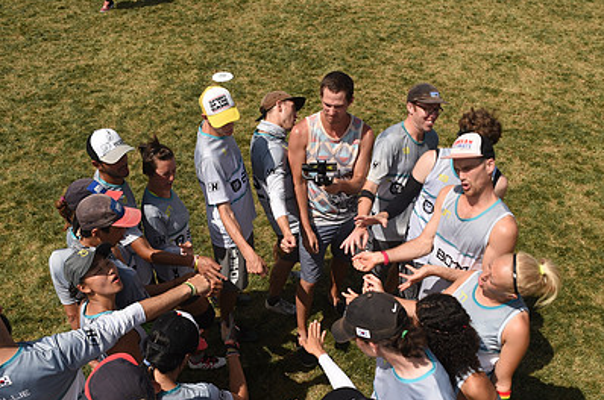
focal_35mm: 35
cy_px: 260
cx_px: 319
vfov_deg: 37.4
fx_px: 586
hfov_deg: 54.5
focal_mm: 24
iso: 100
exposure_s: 1/2000
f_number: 3.5
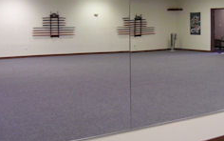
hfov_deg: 32.7
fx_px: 373
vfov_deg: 21.1
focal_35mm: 61
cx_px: 172
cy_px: 26
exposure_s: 1/20
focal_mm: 5.6
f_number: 2.7
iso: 160
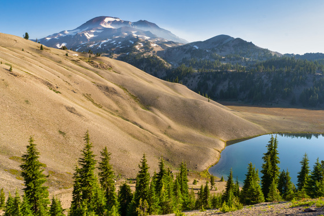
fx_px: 243
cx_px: 162
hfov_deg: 67.4
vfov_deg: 47.9
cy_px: 108
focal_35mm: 27
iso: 200
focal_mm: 18
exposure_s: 1/80
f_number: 16
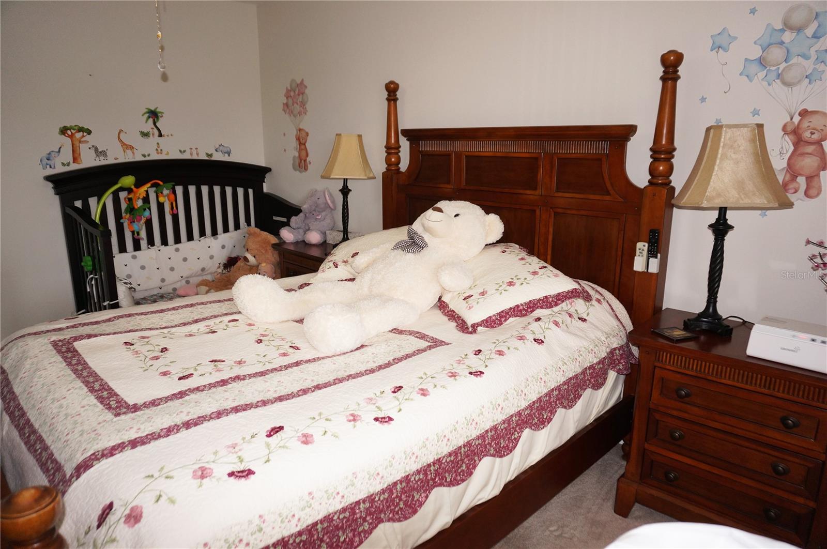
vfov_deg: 53.0
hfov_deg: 73.8
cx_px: 414
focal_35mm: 24
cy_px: 274
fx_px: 551
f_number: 4
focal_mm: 16
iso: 400
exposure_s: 1/160
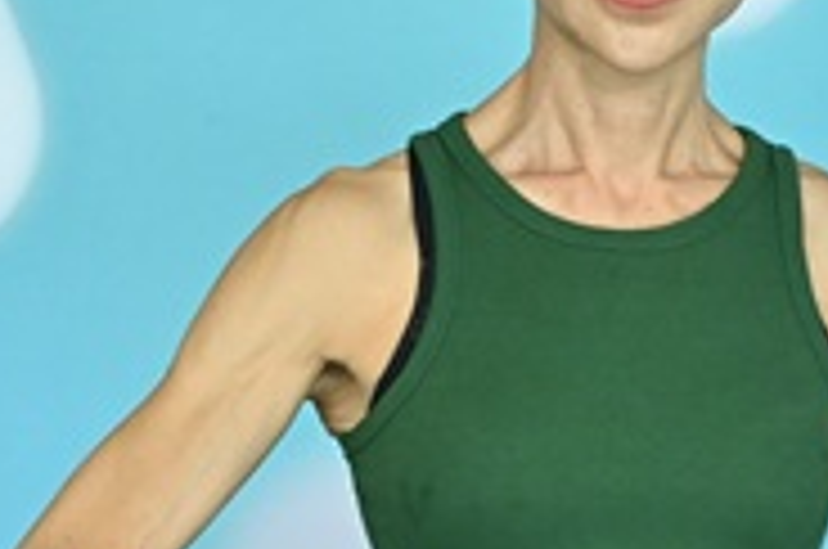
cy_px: 358
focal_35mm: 267
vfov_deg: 5.1
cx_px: 1377
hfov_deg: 7.5
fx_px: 6130
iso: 1250
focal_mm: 70
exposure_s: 1/160
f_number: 4
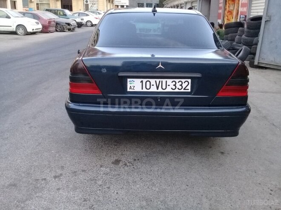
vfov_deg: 45.4
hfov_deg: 58.4
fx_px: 252
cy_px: 105
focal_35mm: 31
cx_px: 140
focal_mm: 3.3
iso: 160
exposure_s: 1/33
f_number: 2.2
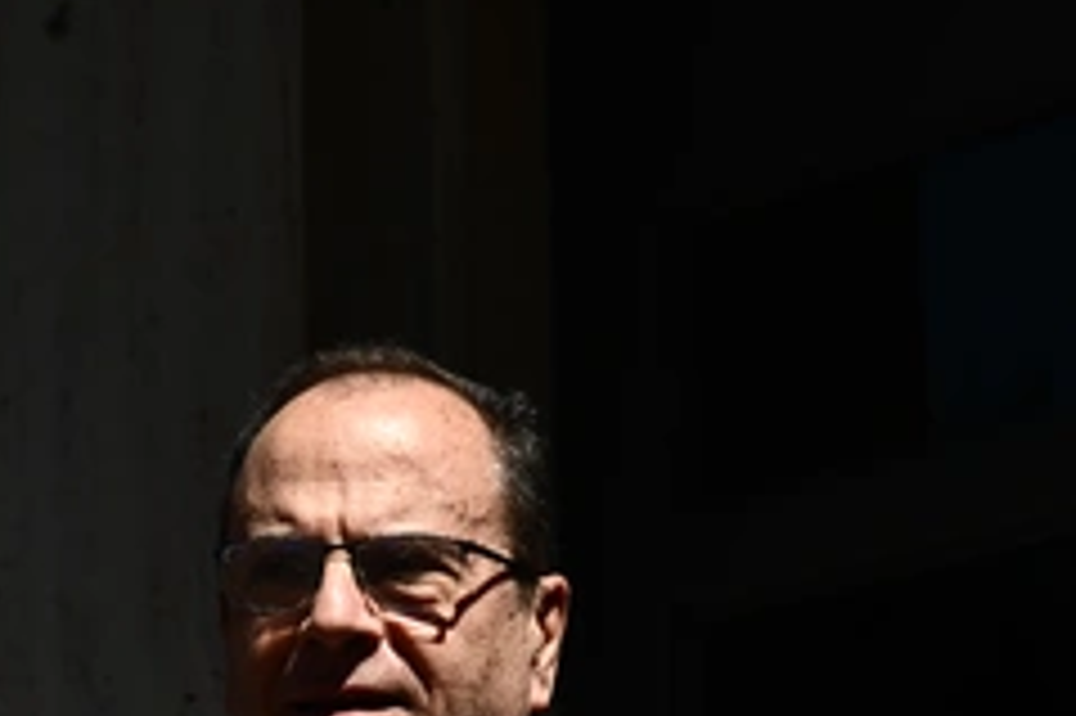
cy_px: 768
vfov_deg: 7.7
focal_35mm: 177
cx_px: 32
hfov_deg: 11.5
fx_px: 5287
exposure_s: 1/3200
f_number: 4
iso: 500
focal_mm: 65
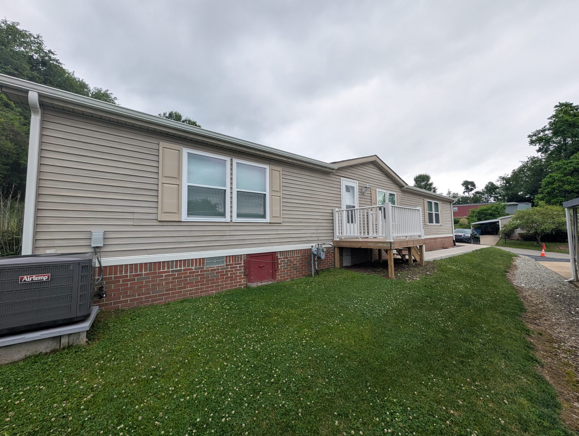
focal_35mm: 12
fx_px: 201
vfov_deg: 94.6
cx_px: 290
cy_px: 218
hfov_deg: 110.5
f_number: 1.7
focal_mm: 2.02
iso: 62
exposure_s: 1/500
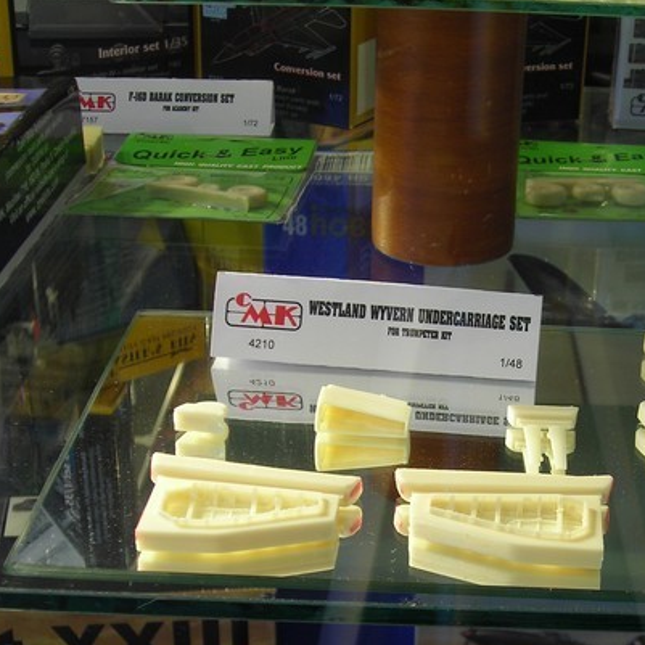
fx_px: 1412
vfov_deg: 25.5
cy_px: 450
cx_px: 455
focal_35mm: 67
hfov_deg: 25.5
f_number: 3.2
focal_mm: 6.3
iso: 50
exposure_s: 1/12.3
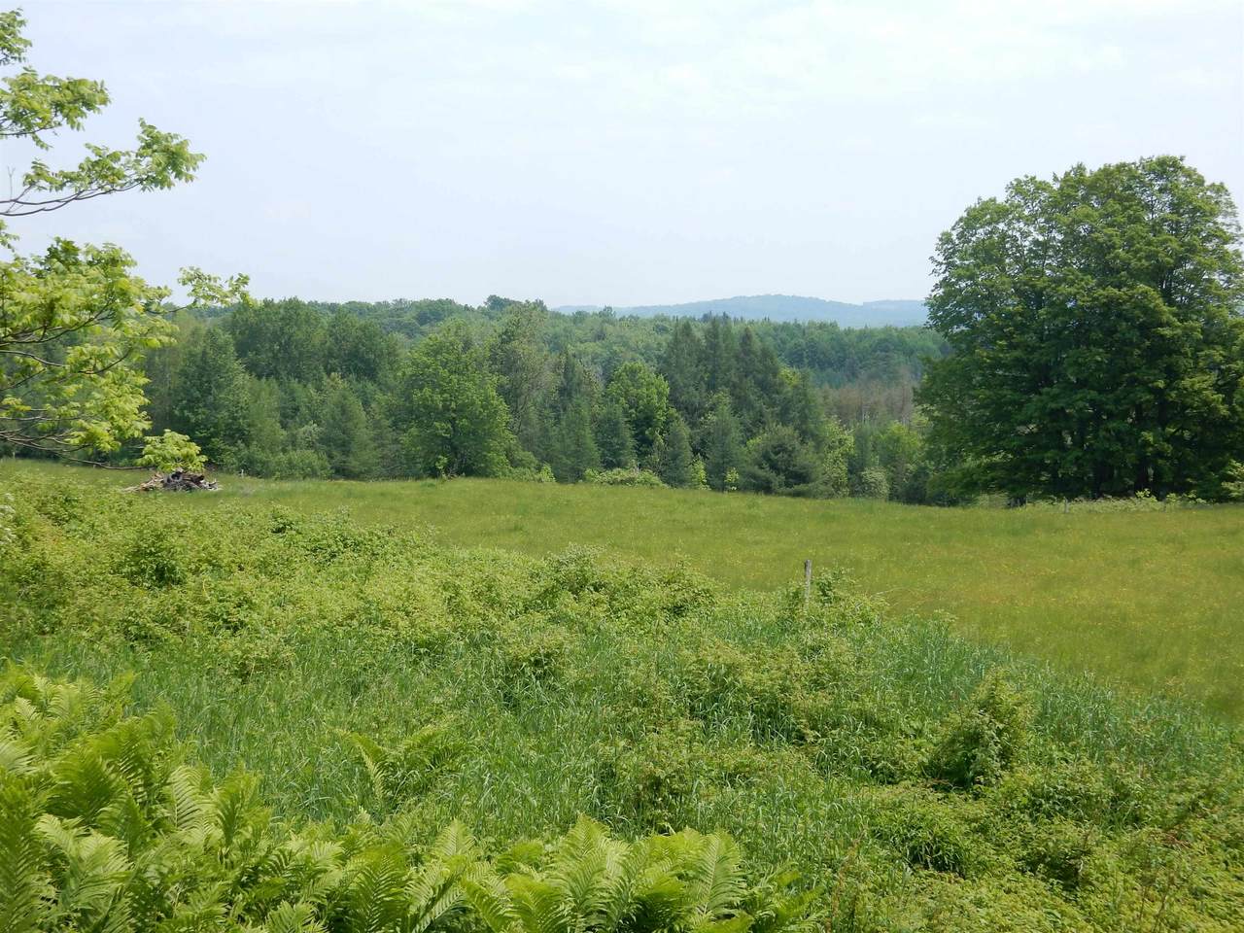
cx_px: 622
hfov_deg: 37.5
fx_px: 1833
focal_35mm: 51
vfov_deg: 28.6
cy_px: 466
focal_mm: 9
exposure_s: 1/800
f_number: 4.5
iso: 125
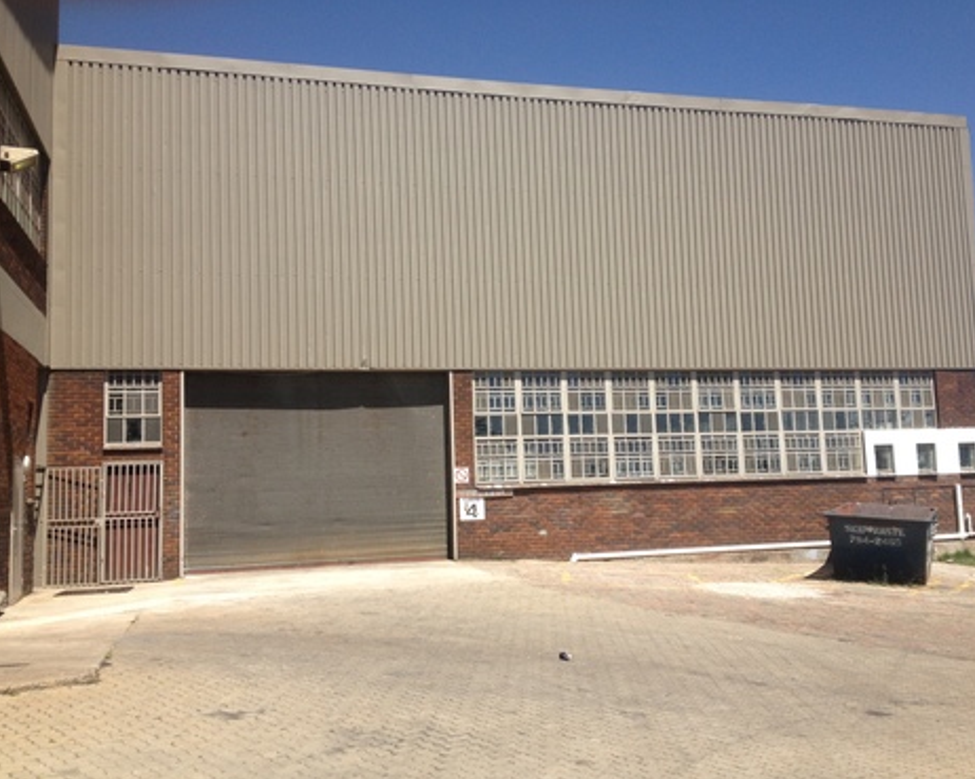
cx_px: 515
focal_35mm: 37
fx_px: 1067
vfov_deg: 40.1
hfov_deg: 49.1
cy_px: 392
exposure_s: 1/1727
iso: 50
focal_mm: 4.28
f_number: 2.4
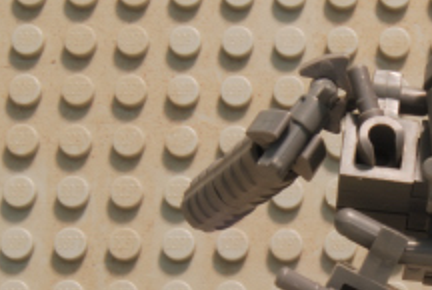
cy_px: 286
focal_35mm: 142
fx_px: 1708
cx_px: 434
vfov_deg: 9.6
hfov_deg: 14.2
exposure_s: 20
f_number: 29
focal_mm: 32
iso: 100
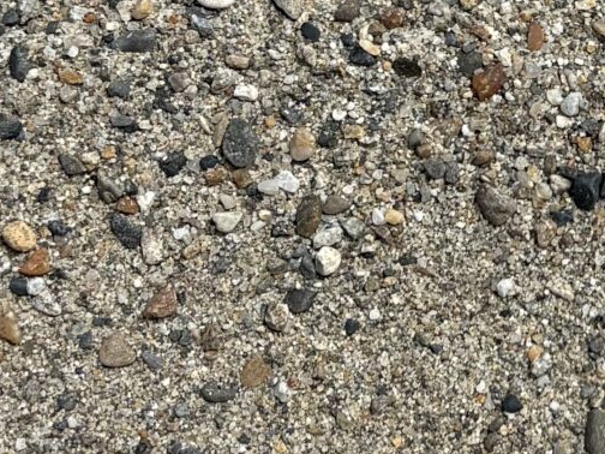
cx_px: 850
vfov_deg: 11.1
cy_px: -67
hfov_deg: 14.2
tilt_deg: -49.5
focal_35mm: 132
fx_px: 2307
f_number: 1.6
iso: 50
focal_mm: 5.96
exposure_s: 1/7813
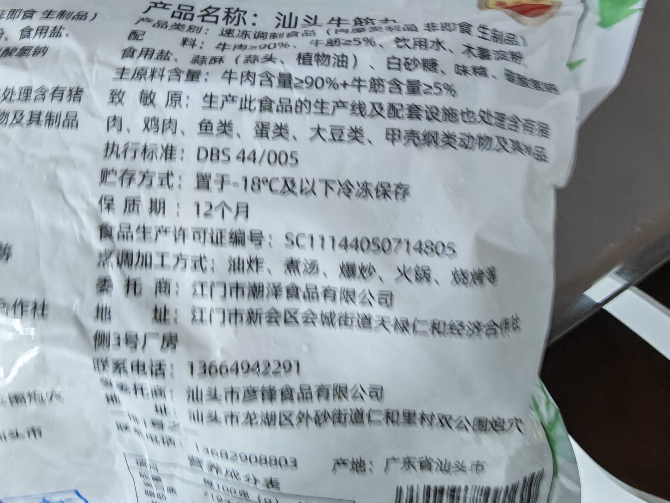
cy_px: 252
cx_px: 335
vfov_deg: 58.9
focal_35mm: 23
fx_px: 445
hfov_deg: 73.9
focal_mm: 1.82
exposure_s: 1/10
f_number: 2
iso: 800
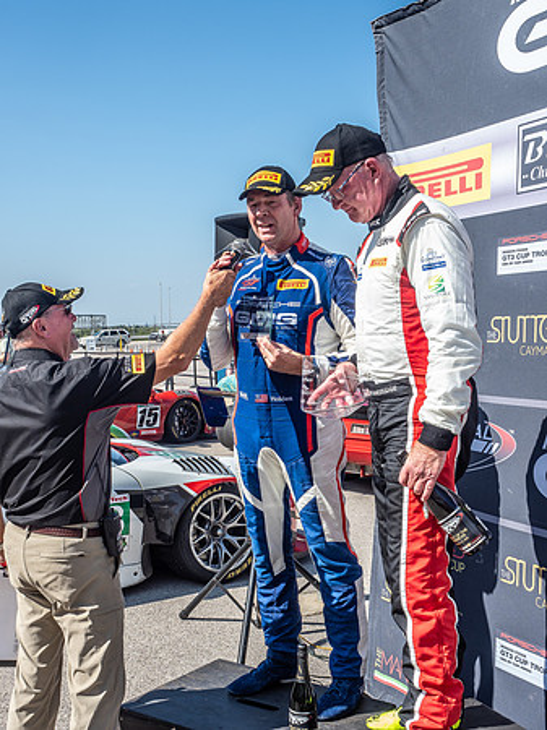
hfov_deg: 32.8
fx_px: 928
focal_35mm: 44
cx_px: 274
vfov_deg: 43.0
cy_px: 365
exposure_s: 1/125
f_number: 9
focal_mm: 22
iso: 64
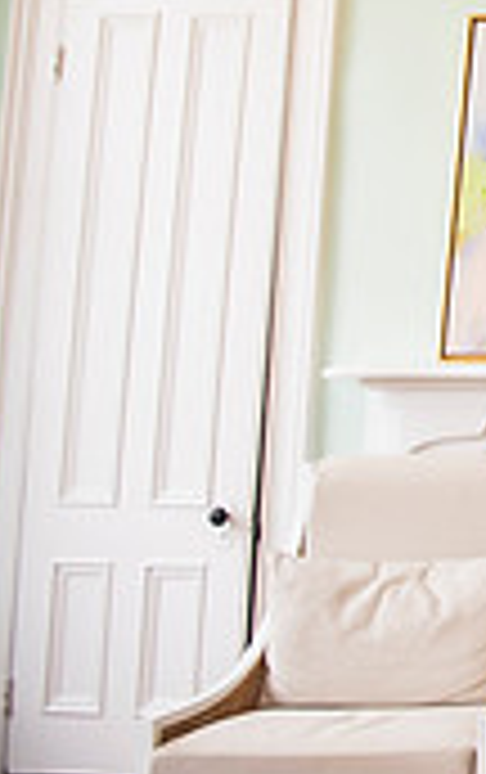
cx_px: 1278
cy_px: -11
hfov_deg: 11.8
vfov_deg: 23.8
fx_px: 1753
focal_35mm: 83
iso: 500
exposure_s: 1/200
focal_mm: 24
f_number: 2.8
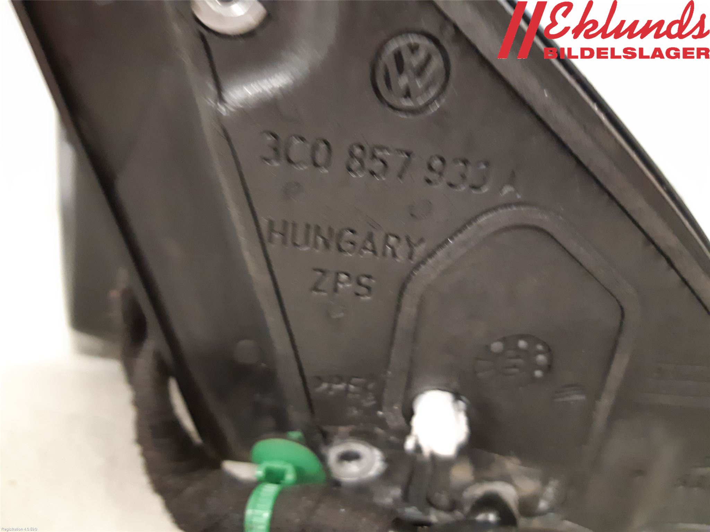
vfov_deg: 53.1
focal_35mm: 26
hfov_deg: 67.3
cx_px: 355
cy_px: 266
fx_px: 533
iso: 400
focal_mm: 3.93
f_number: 1.7
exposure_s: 1/25
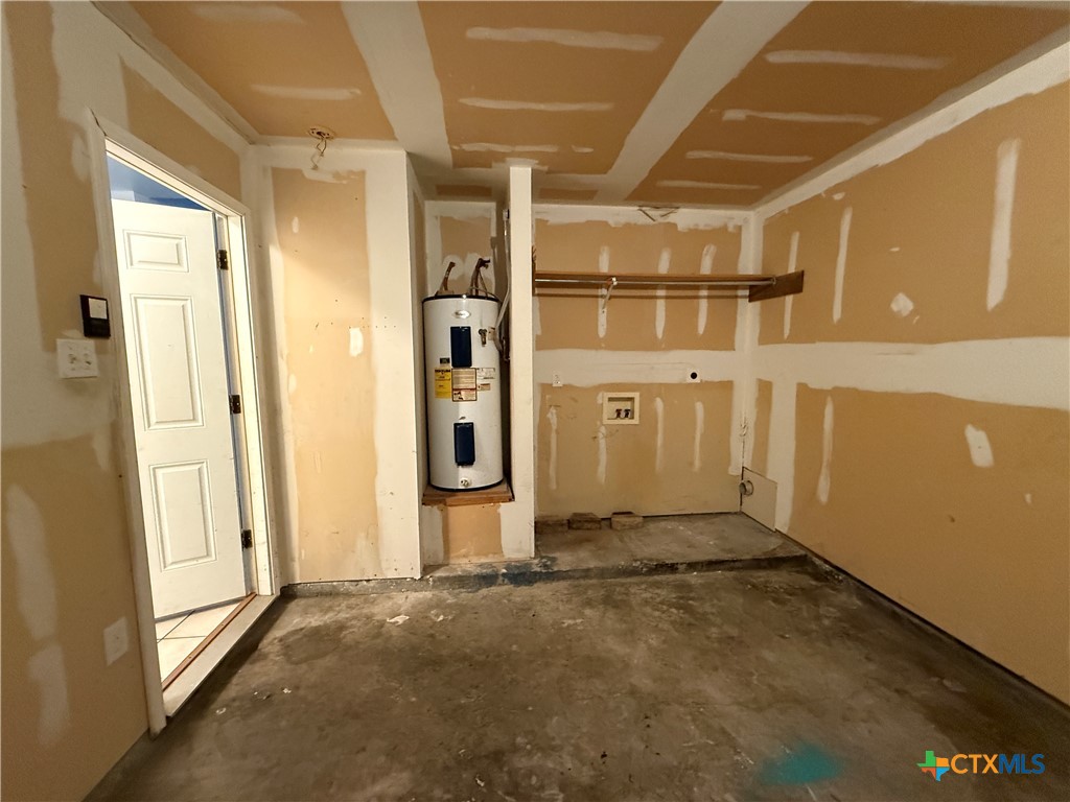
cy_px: 401
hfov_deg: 102.1
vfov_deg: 85.7
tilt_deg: -2.5
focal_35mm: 14
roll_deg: +1.1
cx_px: 535
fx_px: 433
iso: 800
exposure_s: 1/60
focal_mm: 2.22
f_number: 2.2
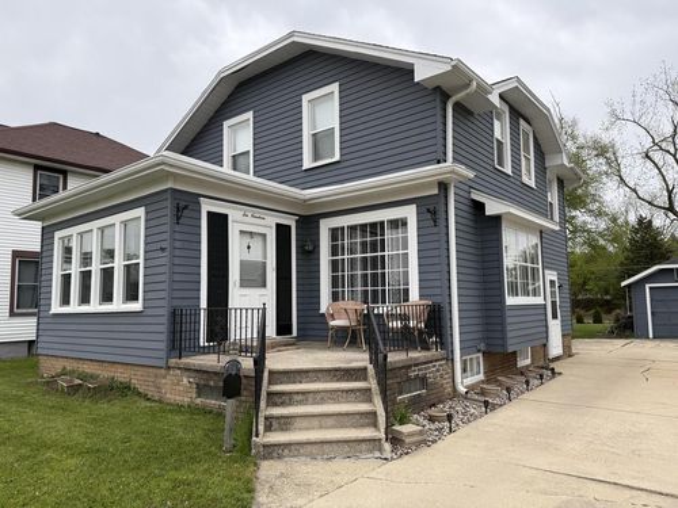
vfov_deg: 56.8
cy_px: 254
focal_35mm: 24
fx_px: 470
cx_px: 339
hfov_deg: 71.6
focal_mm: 6.76
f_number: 1.78
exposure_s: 1/757
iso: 80
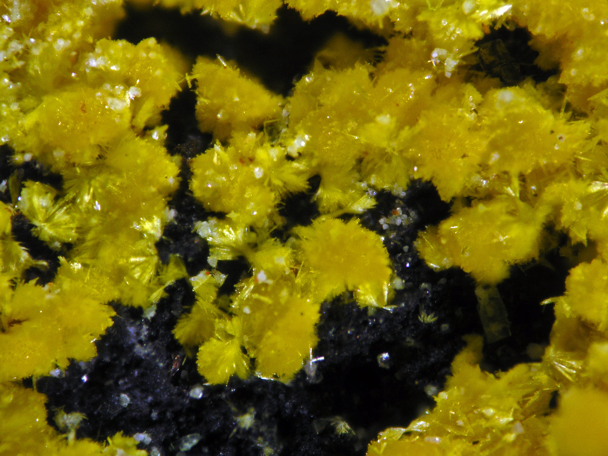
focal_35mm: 56
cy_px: 228
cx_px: 304
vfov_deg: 26.1
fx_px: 984
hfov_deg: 34.3
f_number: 3.8
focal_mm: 14.2
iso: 100
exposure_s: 1/4
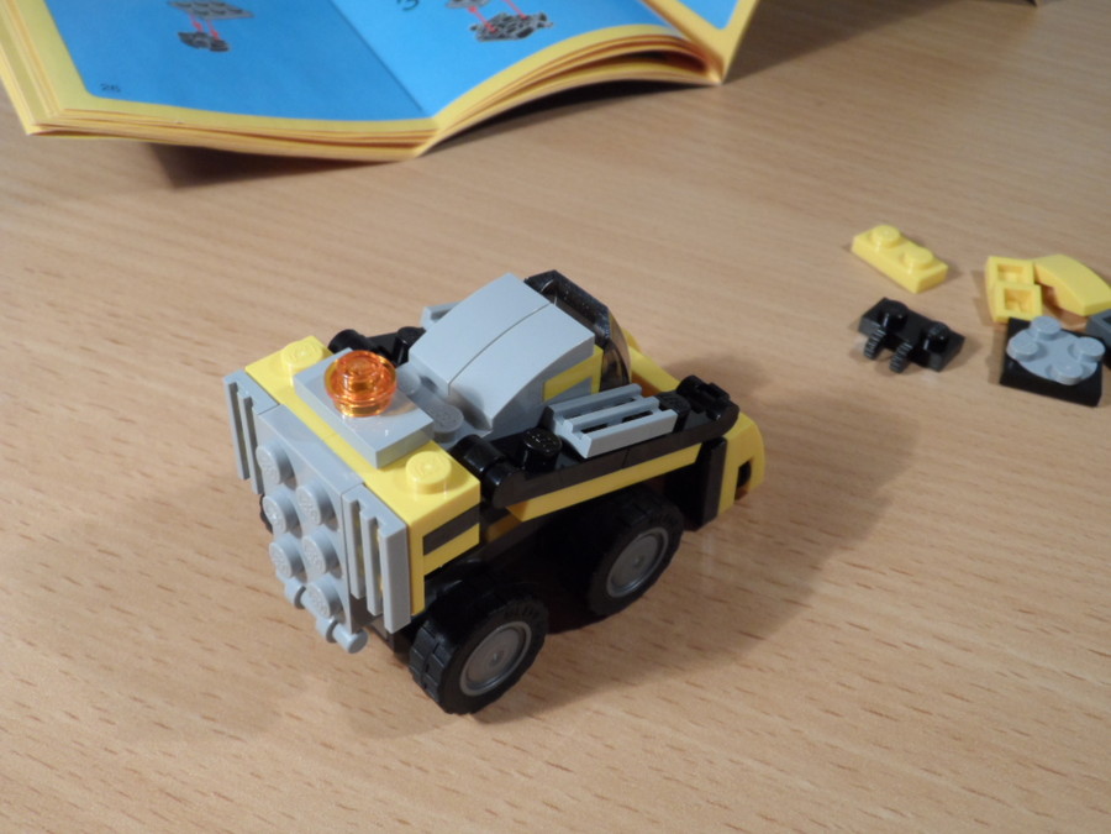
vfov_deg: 35.1
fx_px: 1316
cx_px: 556
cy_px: 417
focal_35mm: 41
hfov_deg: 45.8
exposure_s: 1/30
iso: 200
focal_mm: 6.8
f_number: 3.7
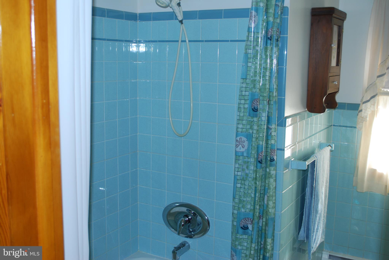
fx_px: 422
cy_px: 130
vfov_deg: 34.3
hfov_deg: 49.5
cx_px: 194
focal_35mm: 39
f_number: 4.5
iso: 200
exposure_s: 1/60
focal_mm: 26
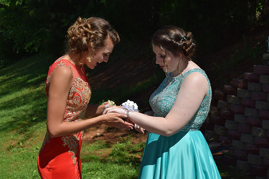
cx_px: 134
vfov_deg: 16.6
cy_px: 90
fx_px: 617
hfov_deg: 24.6
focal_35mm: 82
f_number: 13
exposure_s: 1/200
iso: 100
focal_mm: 55
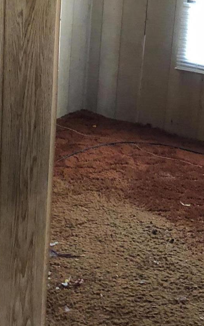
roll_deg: -3.2
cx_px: 39
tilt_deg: -14.3
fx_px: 631
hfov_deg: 18.2
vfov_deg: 28.3
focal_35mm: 71
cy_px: 64
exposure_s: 1/5
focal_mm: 4
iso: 100
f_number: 1.8
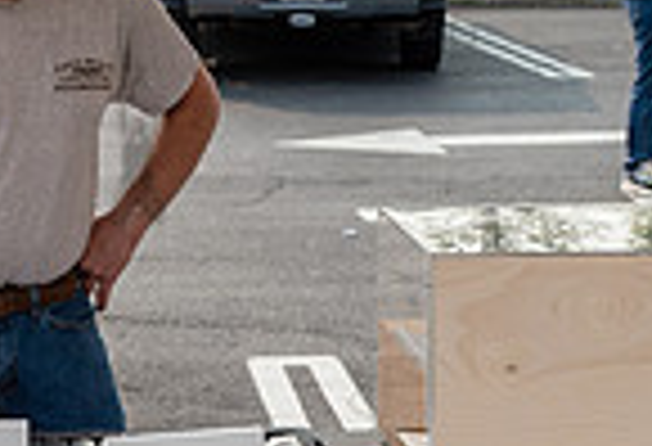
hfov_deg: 16.6
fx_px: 2208
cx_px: 66
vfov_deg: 11.5
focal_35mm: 121
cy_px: 168
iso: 200
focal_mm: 29
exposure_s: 1/800
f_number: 4
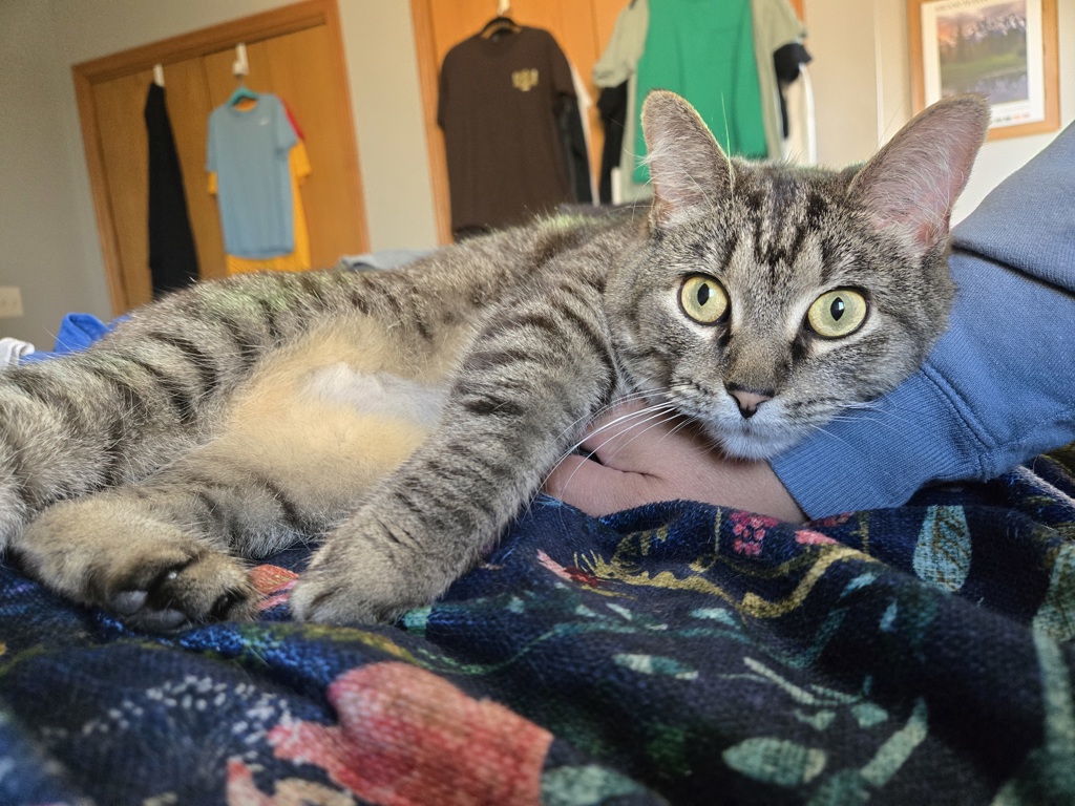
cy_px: 403
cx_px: 538
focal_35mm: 23
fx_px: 714
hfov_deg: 73.9
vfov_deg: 58.9
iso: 800
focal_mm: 5.4
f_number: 1.8
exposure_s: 1/120
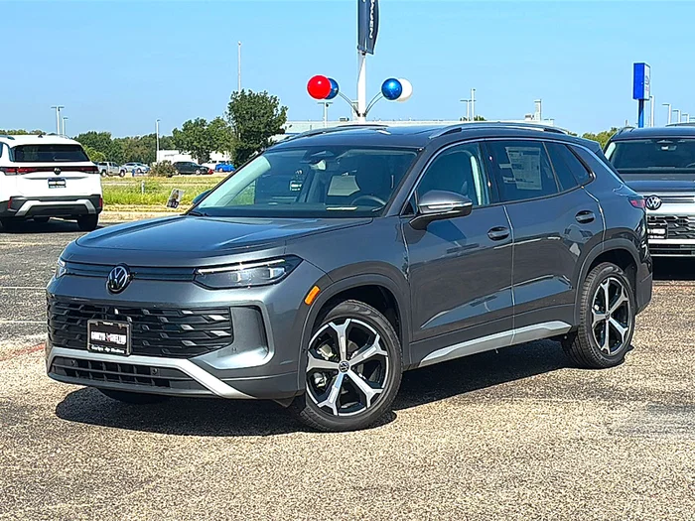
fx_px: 1265
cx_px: 348
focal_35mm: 63
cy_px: 260
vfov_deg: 23.3
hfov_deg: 30.7
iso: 80
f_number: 1.78
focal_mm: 6.86
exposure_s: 1/4219
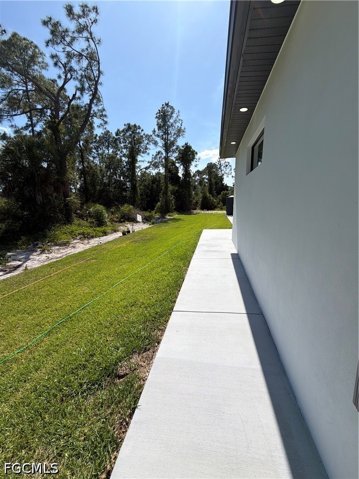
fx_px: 194
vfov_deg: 102.1
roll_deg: -1.4
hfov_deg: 85.7
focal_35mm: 14
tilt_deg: -9.0
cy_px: 240
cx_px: 180
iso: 20
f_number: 2.2
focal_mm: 2.22
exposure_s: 1/1368
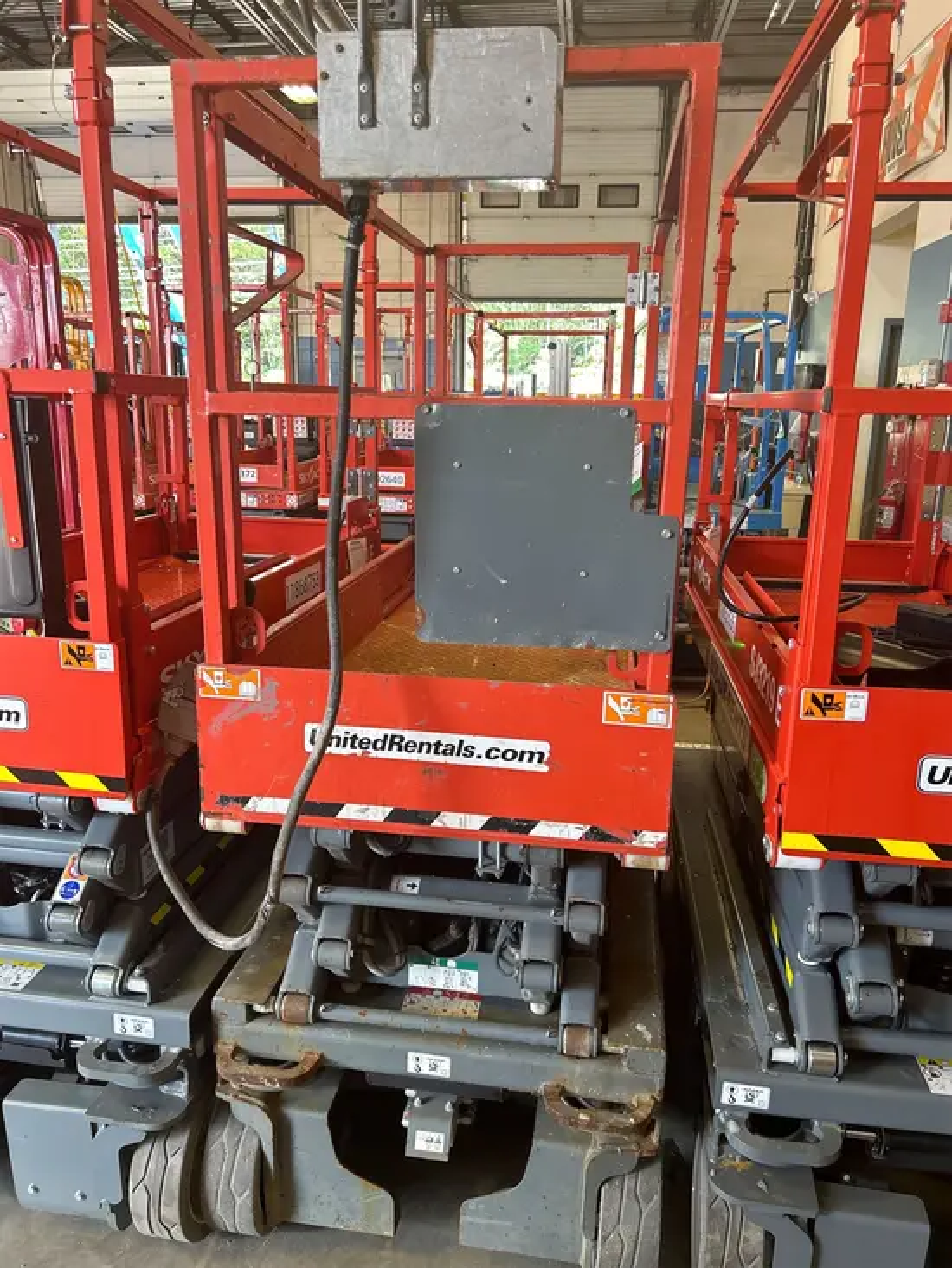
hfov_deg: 53.1
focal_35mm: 26
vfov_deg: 67.3
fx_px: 953
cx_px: 476
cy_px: 634
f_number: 1.5
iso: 125
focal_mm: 5.7
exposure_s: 1/120
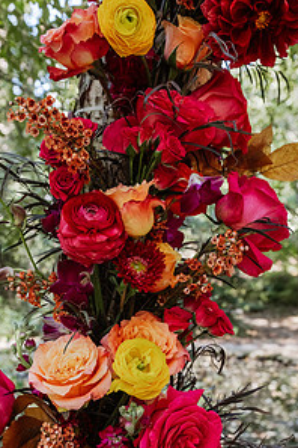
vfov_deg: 43.5
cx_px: 146
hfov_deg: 30.5
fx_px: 546
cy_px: 317
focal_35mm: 44
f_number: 4.5
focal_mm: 29
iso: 800
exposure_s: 1/100
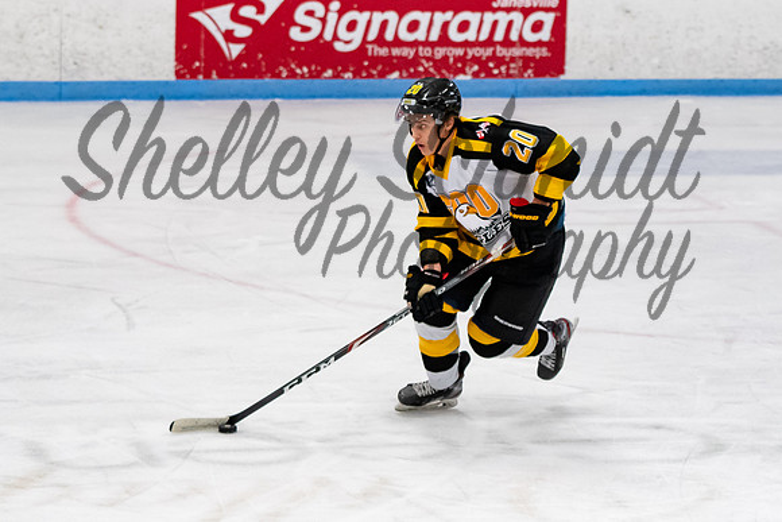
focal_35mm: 156
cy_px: 215
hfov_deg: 13.1
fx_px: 3393
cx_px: 401
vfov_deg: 8.8
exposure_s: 1/800
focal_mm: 70
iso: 2000
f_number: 3.5
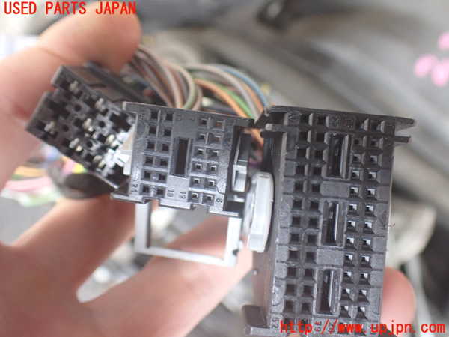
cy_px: 168
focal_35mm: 30
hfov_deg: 60.0
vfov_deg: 46.8
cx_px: 224
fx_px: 389
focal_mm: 5.4
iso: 800
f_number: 2.3
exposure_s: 1/80
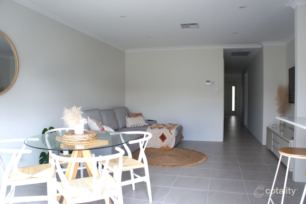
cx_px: 153
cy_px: 102
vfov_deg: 47.9
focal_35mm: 27
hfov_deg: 67.4
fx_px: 229
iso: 200
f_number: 5.6
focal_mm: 18
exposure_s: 1/80
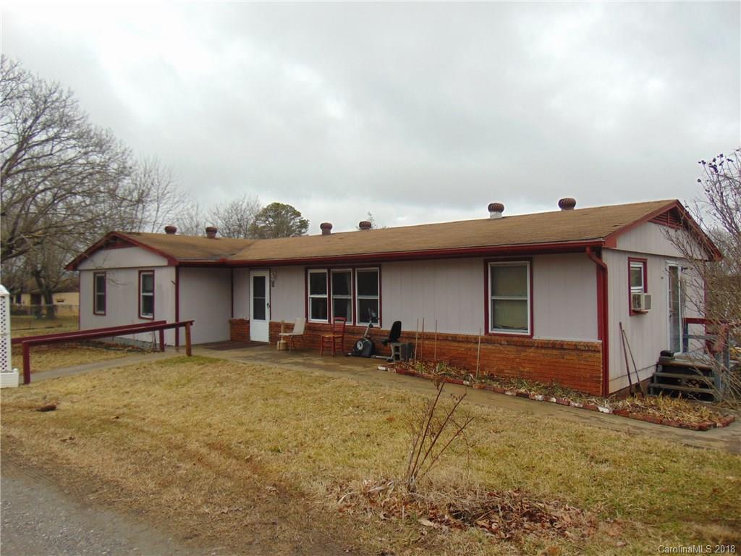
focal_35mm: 25
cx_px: 370
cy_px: 278
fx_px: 535
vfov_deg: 54.9
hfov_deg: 69.4
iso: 80
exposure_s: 1/320
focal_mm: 4.5
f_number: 3
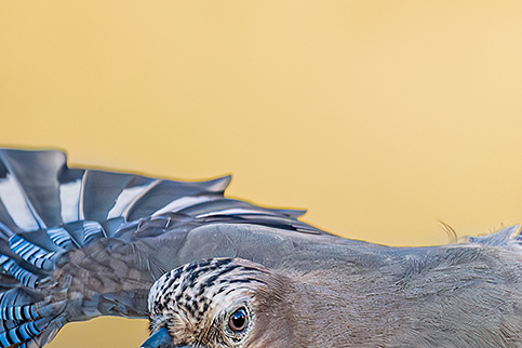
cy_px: 604
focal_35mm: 1589
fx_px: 23039
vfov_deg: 0.9
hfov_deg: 1.3
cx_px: 69
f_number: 5
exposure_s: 1/4000
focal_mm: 400
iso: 3200
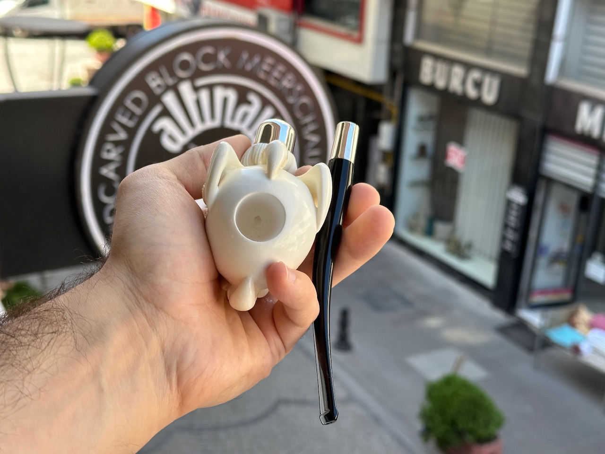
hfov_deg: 39.7
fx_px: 839
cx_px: 302
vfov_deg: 30.3
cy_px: 227
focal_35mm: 48
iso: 64
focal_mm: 6.86
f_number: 1.78
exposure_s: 1/442
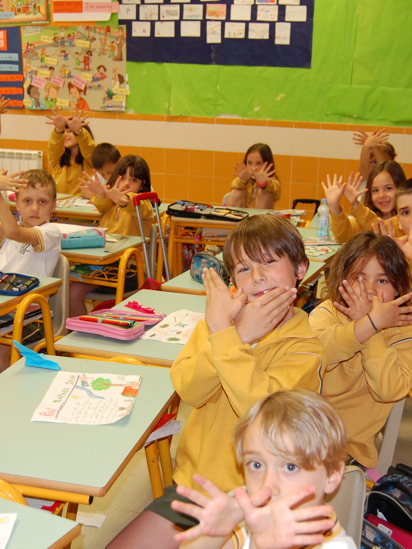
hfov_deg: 27.5
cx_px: 211
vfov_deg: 36.2
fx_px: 841
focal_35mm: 53
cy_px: 277
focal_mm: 24
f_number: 4
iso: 400
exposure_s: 1/60
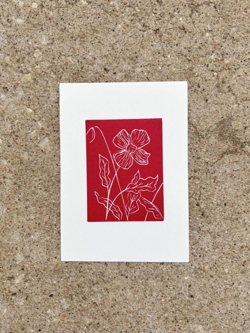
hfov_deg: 53.1
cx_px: 125
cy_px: 166
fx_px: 250
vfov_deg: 67.3
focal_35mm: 26
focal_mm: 5.96
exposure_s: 1/166
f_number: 1.6
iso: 40
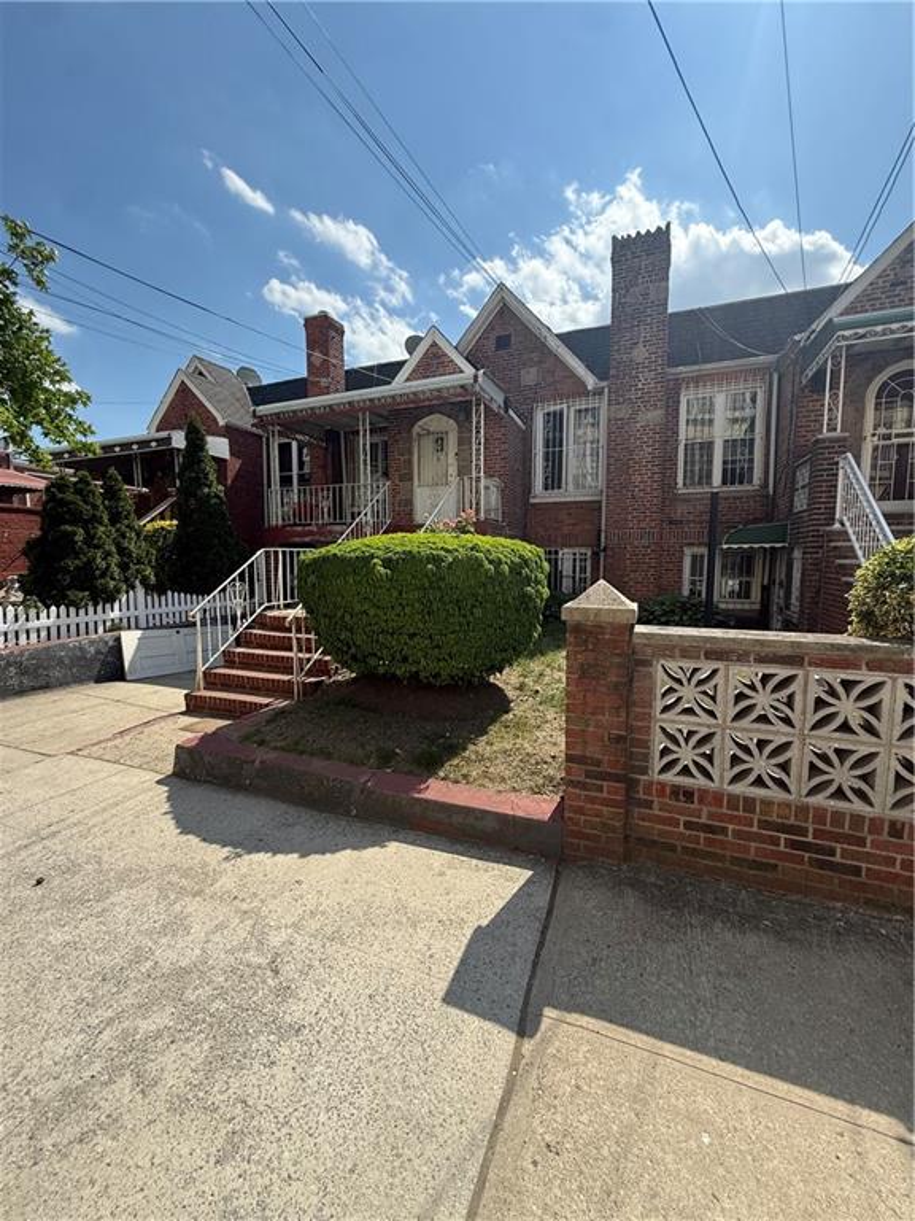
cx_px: 458
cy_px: 610
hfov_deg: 85.7
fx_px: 493
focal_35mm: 14
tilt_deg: -6.9
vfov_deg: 102.1
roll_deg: +0.6
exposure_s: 1/1235
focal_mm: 2.22
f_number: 2.2
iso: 64
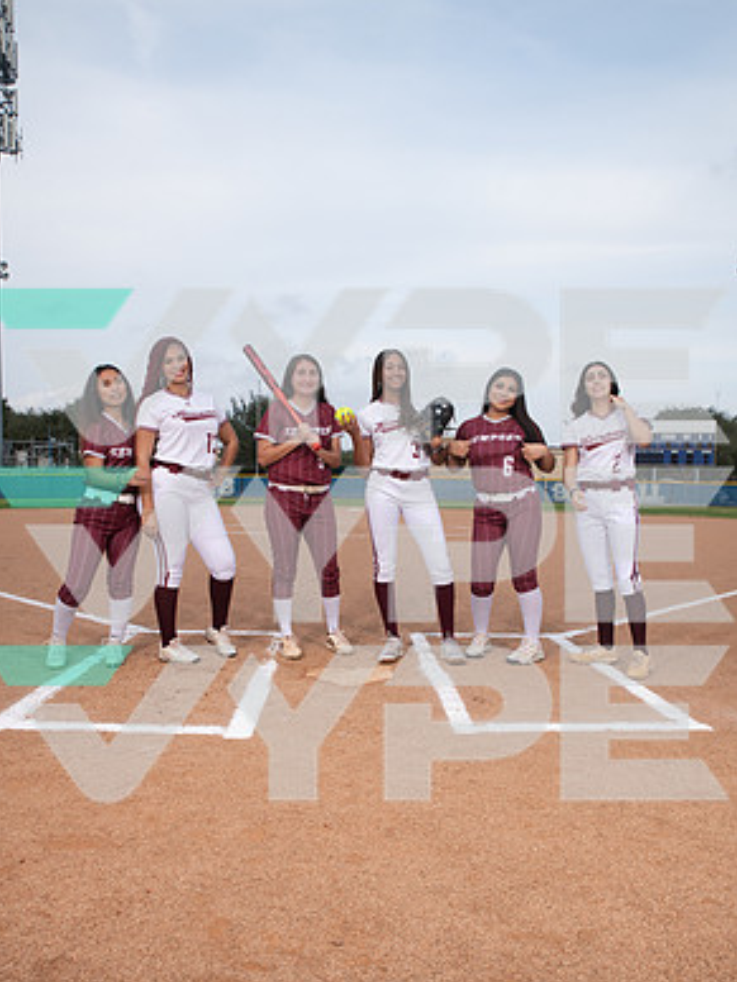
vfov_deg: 61.5
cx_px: 360
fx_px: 823
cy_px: 547
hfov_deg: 48.2
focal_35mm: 29
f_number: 6.3
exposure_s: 1/400
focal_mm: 26
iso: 200
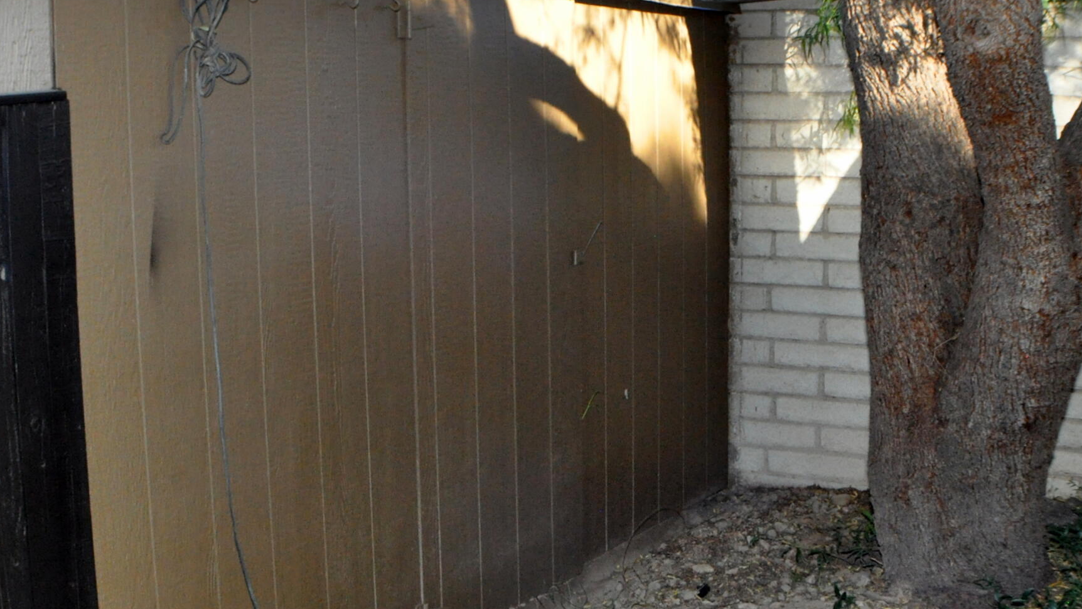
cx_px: 484
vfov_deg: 17.0
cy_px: 224
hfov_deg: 29.7
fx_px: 2037
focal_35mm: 71
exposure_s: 1/200
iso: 1600
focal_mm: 26
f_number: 10
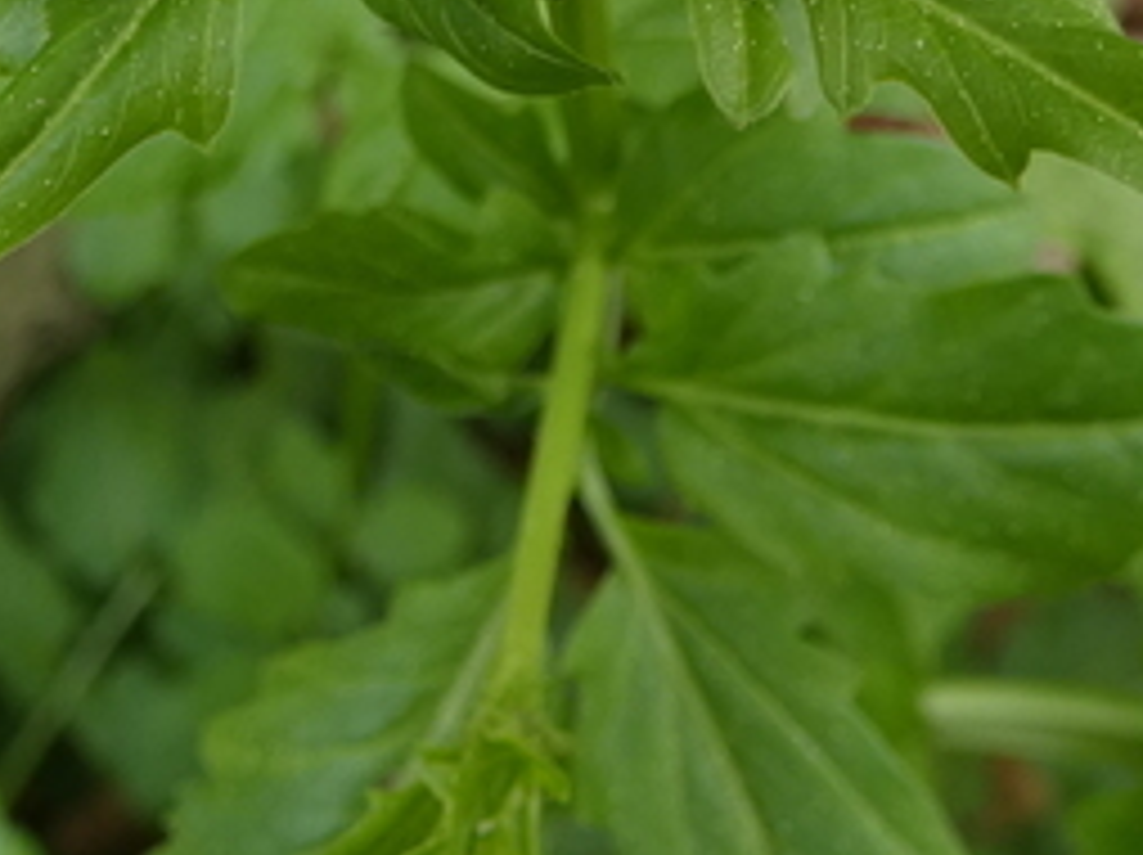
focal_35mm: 63
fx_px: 2078
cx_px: 234
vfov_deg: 21.2
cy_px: -243
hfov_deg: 30.0
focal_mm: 3.6
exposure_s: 1/125
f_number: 2.8
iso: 80
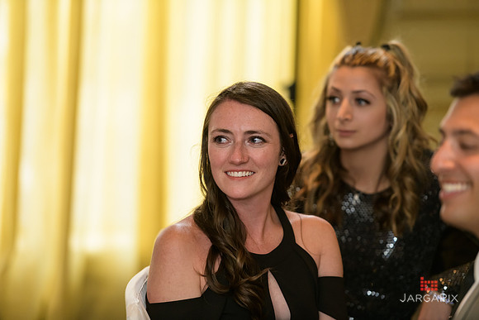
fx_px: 2395
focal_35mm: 180
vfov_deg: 7.6
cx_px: 240
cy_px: 160
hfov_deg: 11.4
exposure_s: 1/125
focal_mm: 180
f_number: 3.2
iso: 1600
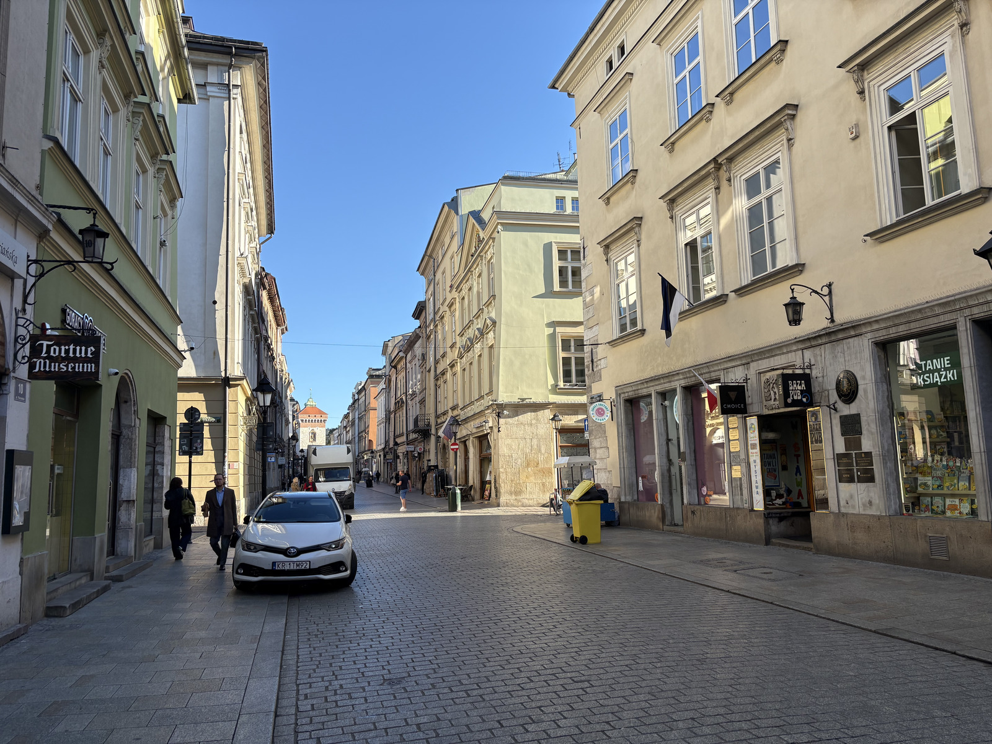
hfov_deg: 67.3
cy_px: 372
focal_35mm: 26
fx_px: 745
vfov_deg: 53.1
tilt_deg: +8.1
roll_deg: +1.8
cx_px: 496
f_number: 1.6
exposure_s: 1/987
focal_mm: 5.96
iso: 50
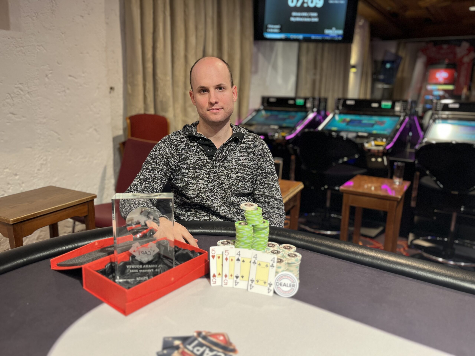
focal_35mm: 26
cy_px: 178
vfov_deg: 53.1
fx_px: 357
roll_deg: -1.3
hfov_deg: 67.3
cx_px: 238
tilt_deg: -11.9
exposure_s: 1/49
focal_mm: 5.1
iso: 125
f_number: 1.6
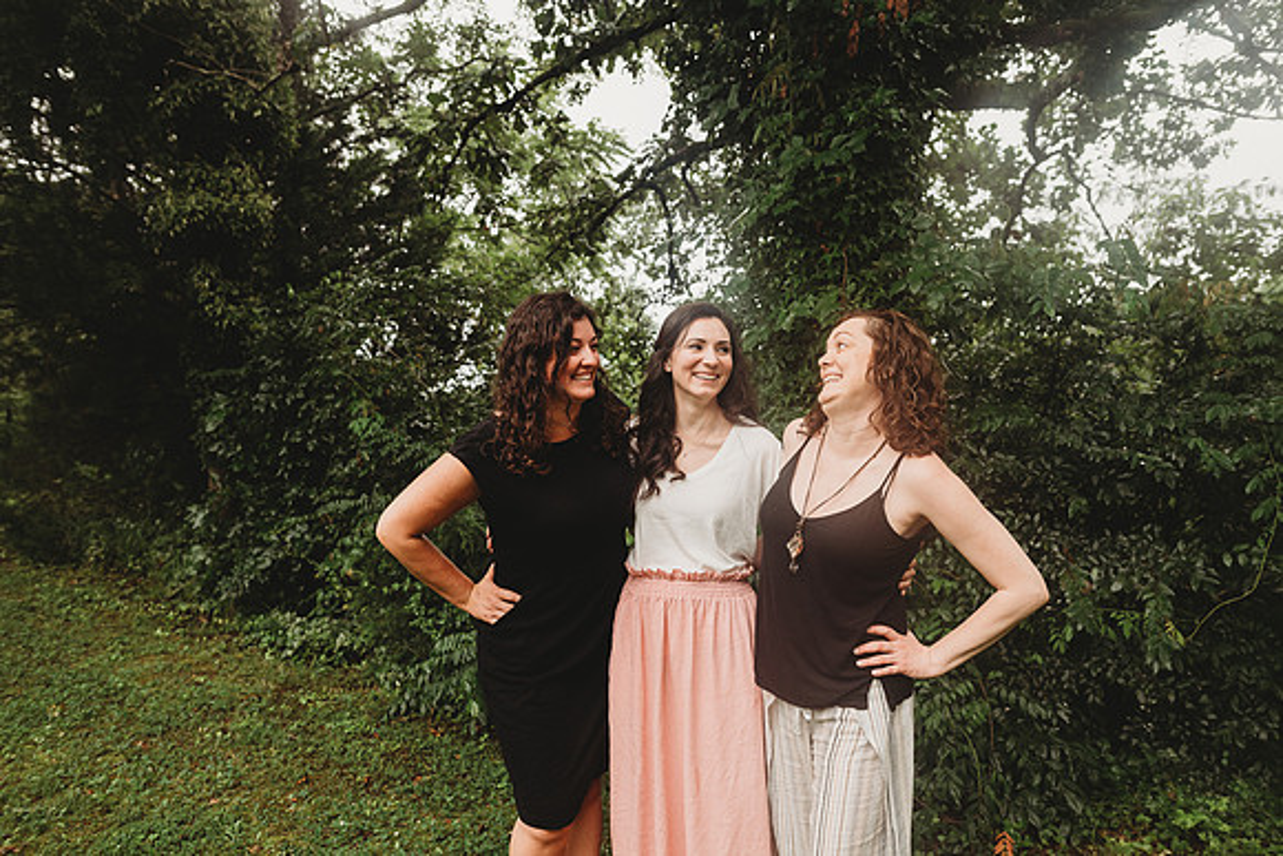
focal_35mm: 24
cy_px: 428
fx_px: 855
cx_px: 642
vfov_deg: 53.2
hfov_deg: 73.7
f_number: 3.5
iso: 400
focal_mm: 24
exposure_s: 1/160
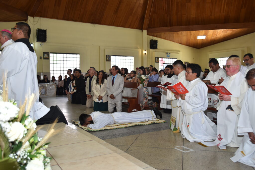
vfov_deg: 40.0
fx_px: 234
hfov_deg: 57.2
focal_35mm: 33
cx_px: 128
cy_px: 85
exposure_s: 1/80
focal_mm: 22
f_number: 4.5
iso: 400
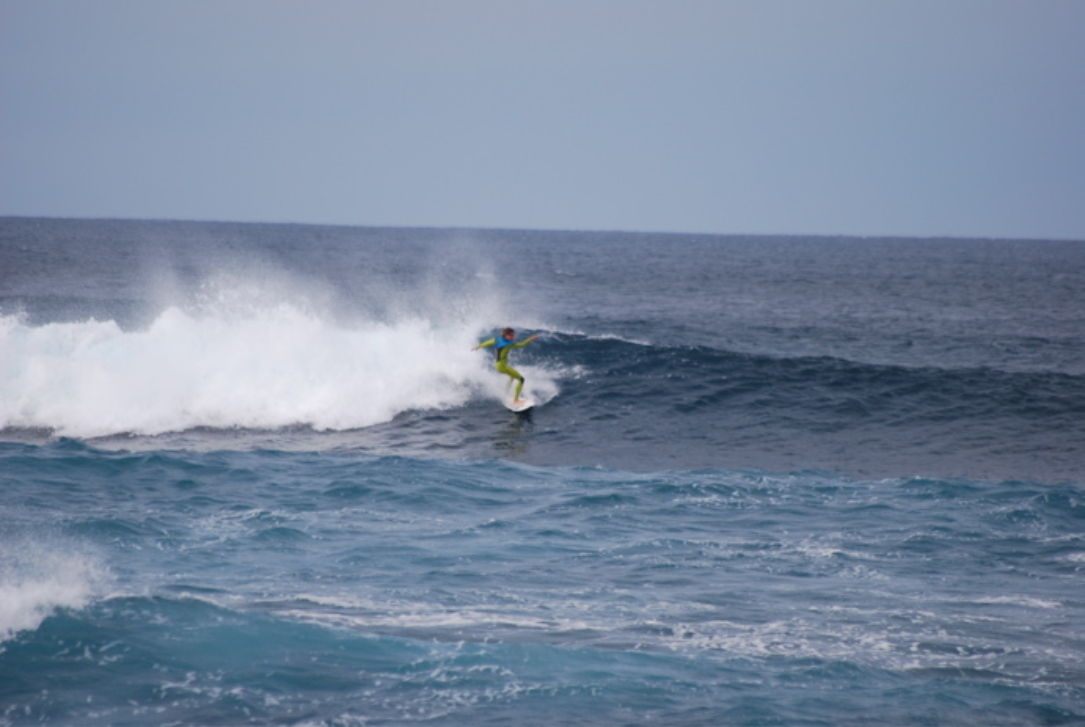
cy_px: 364
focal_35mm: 450
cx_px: 542
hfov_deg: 4.6
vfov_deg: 3.1
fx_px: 13583
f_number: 5.6
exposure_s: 1/800
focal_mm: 300
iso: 200
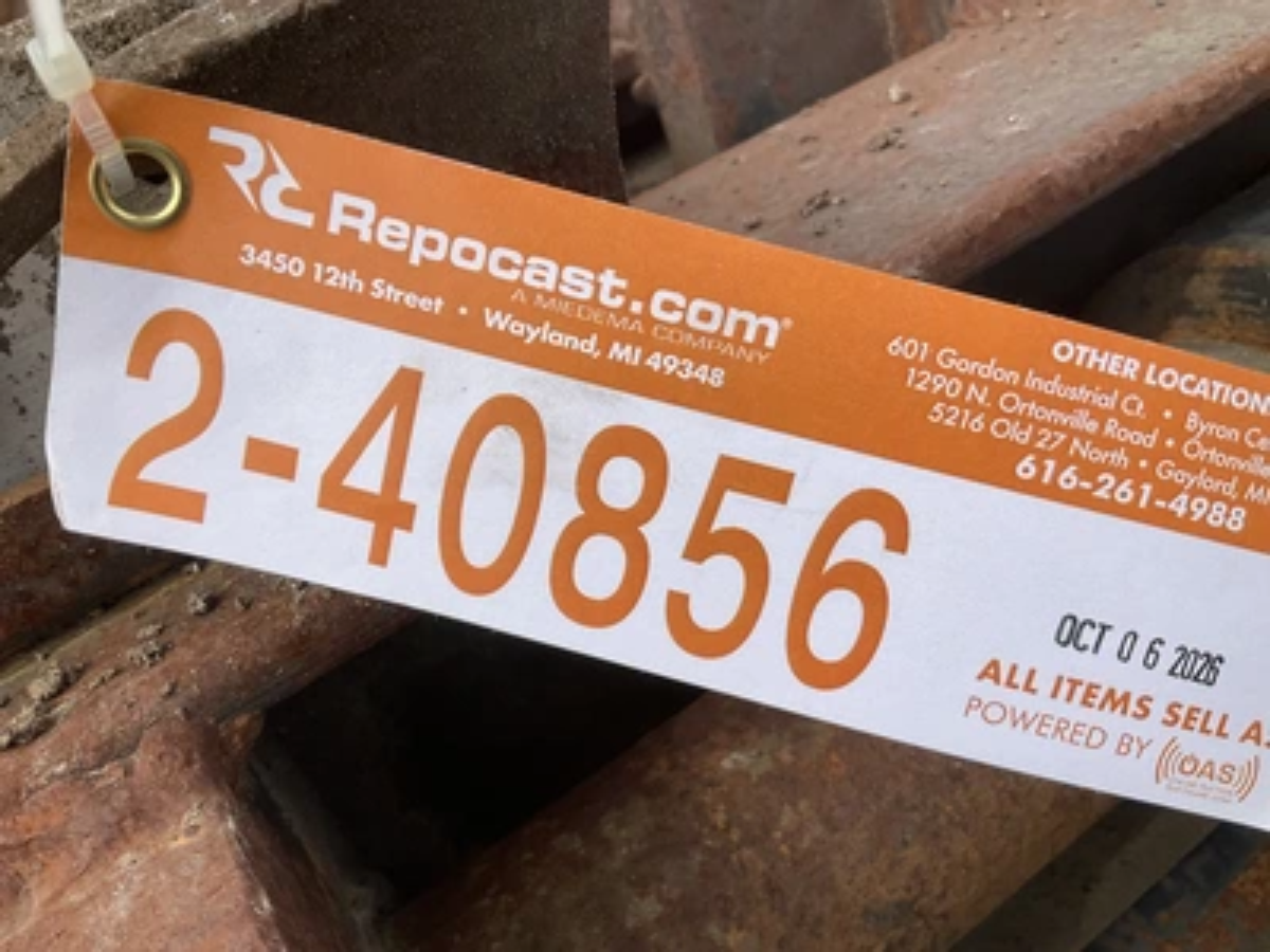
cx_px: 635
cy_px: 476
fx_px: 1064
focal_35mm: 29
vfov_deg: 48.2
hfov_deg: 61.7
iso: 25
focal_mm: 3
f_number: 1.8
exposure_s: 1/1221
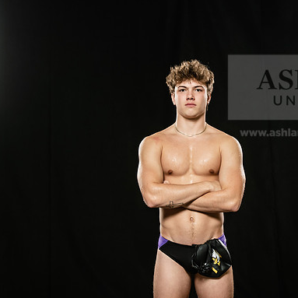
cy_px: 149
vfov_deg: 15.0
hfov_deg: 15.0
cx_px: 205
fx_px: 1130
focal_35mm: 116
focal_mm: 90
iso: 500
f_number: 6.3
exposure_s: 1/200
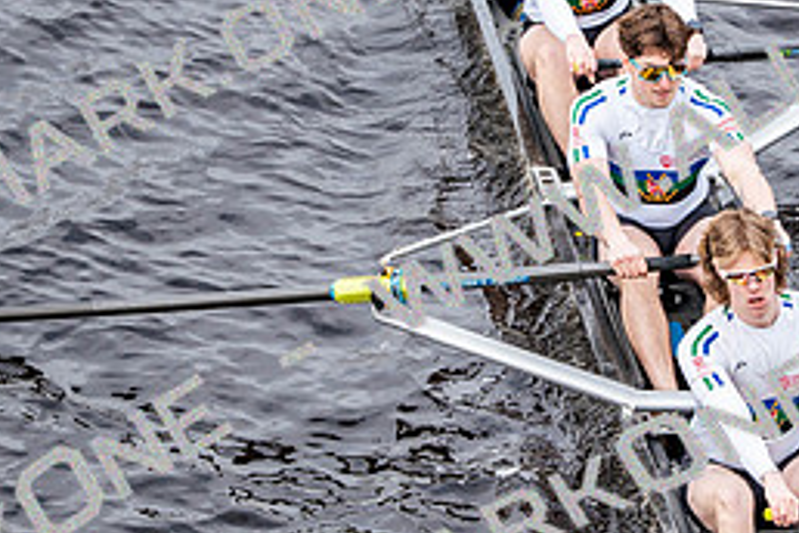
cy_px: 339
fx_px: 9965
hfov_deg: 4.6
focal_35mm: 449
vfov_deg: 3.1
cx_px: 749
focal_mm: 200
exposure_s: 1/2000
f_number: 2.8
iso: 400
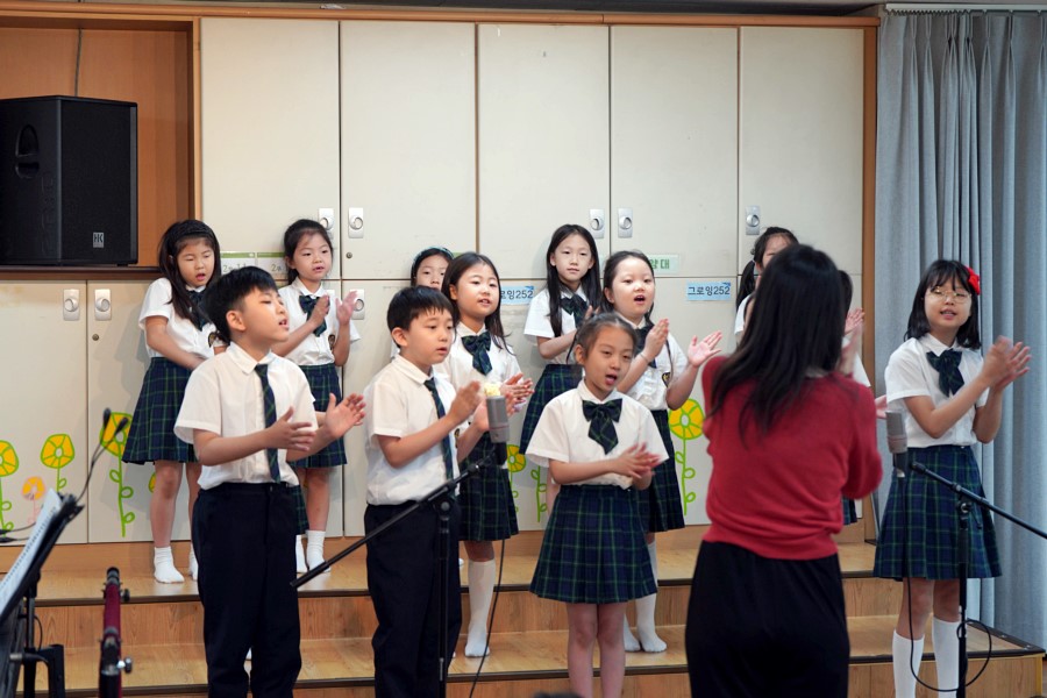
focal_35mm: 70
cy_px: 349
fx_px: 2036
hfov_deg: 28.8
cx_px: 524
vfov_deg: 19.5
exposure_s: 1/160
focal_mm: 70
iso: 1000
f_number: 4
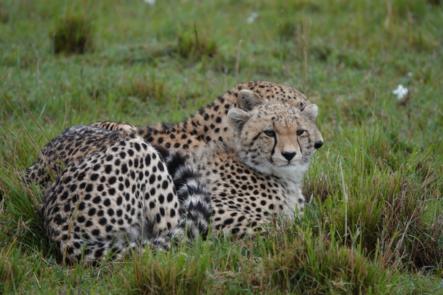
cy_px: 148
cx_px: 222
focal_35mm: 599
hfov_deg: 3.4
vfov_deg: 2.3
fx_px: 7372
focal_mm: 219.82
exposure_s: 1/200
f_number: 4
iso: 250
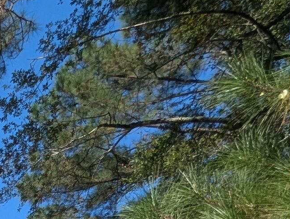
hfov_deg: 19.8
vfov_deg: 15.8
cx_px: -269
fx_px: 512
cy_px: 490
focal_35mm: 61
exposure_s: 1/812
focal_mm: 1.95
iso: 49
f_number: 2.2
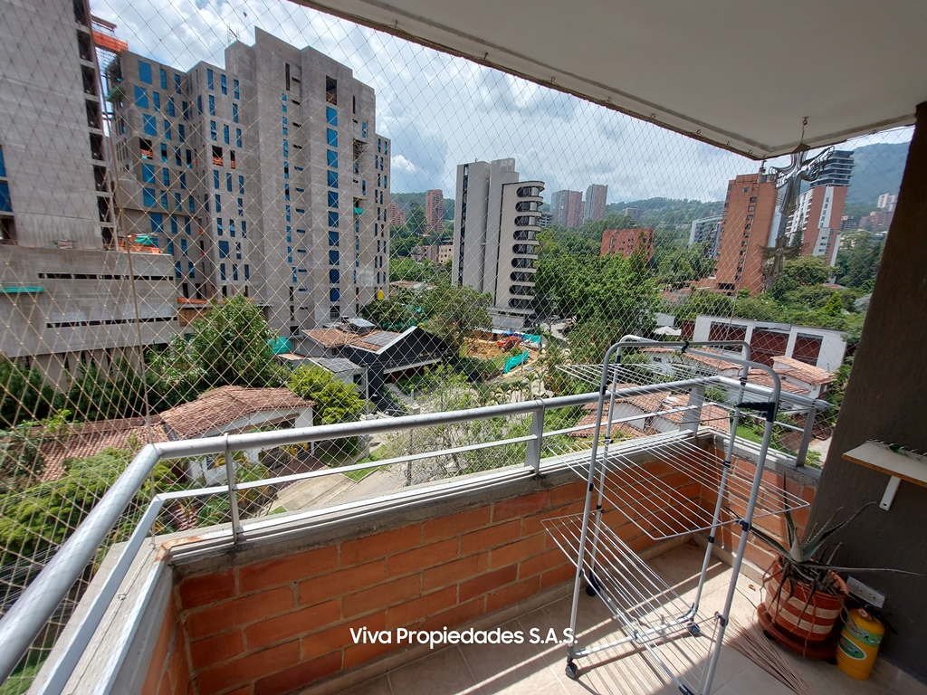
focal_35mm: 13
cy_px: 348
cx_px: 464
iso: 50
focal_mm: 1.74
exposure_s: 1/1089
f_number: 2.2
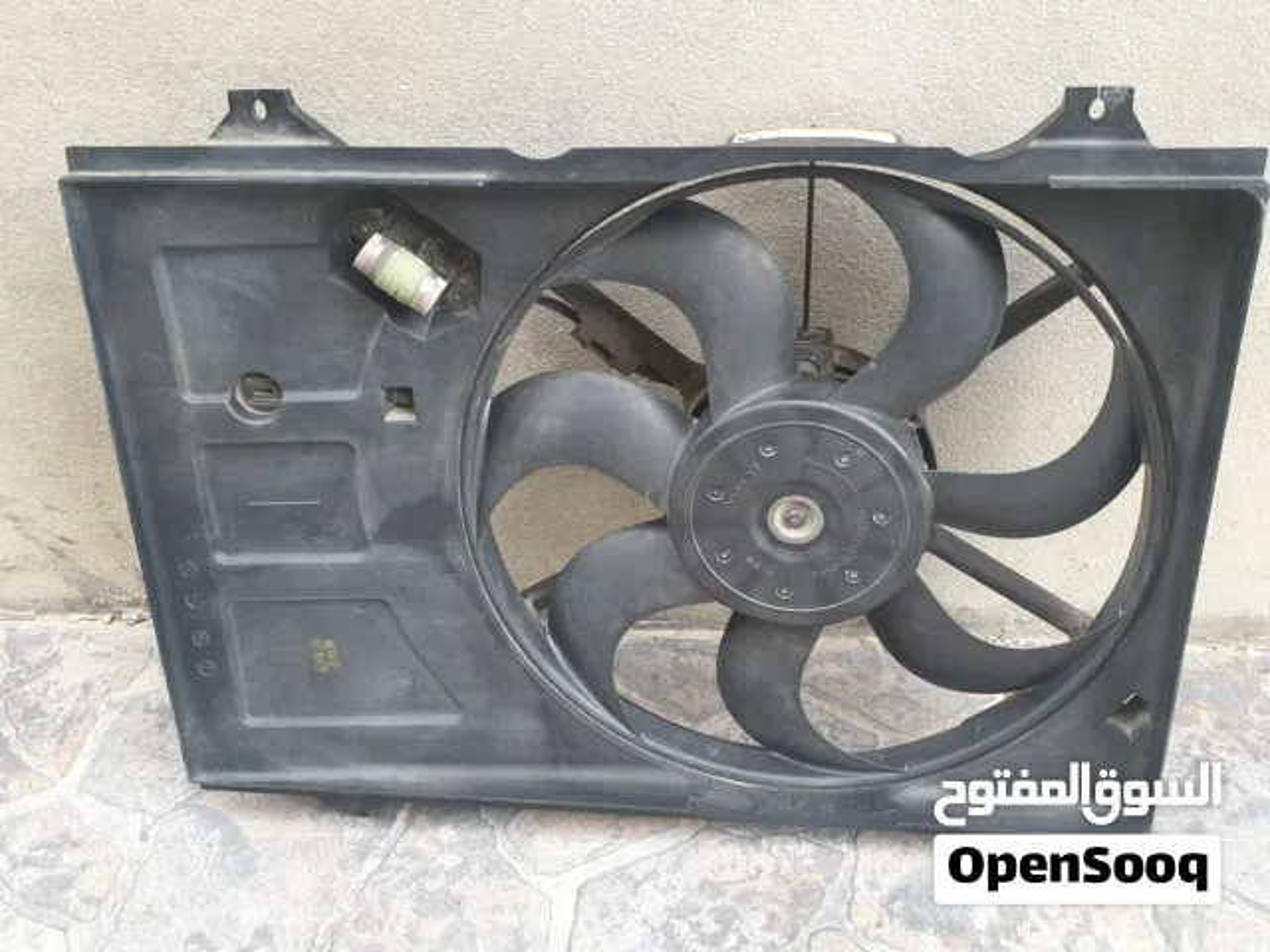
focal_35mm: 26
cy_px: 476
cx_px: 635
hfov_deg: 67.3
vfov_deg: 53.1
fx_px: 954
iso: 100
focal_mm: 4.3
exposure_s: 1/60
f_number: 2.4
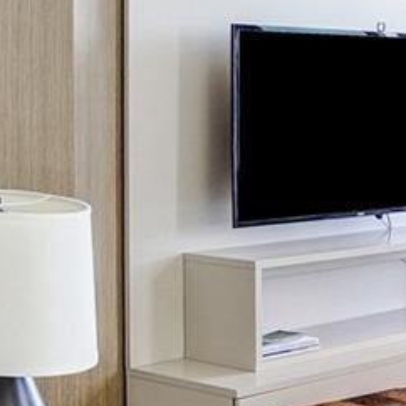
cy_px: 75
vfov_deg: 19.1
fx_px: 1194
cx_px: 547
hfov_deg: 17.9
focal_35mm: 90
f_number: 5
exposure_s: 1/200
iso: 800
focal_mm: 16
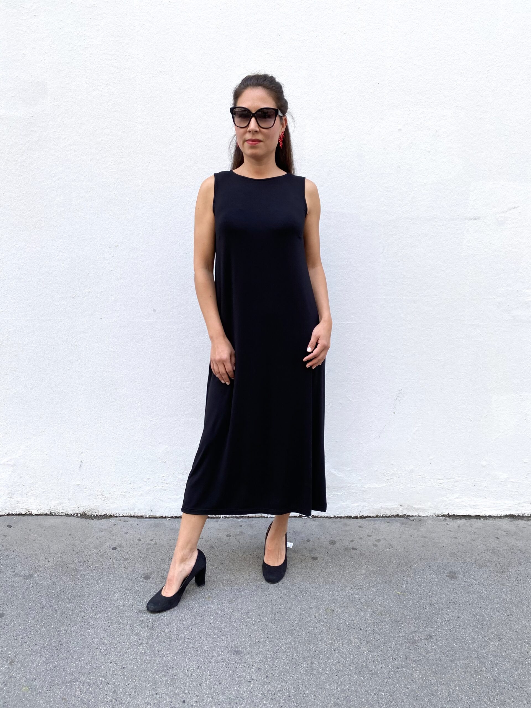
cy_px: 354
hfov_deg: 53.1
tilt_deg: -11.0
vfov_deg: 67.3
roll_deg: -0.7
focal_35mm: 26
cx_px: 266
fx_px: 532
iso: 32
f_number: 1.8
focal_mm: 4.25
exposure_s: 1/270
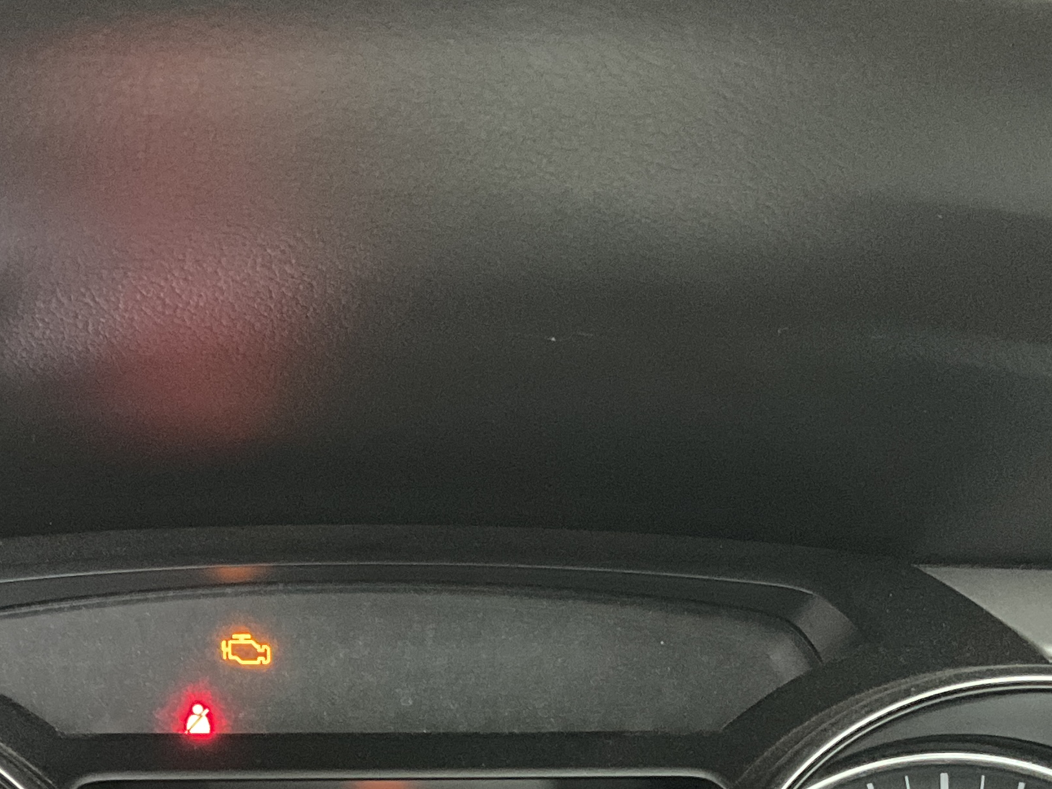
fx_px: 2188
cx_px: 391
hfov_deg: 26.9
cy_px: 948
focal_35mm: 72
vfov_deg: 19.3
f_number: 1.8
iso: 400
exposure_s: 1/25
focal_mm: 3
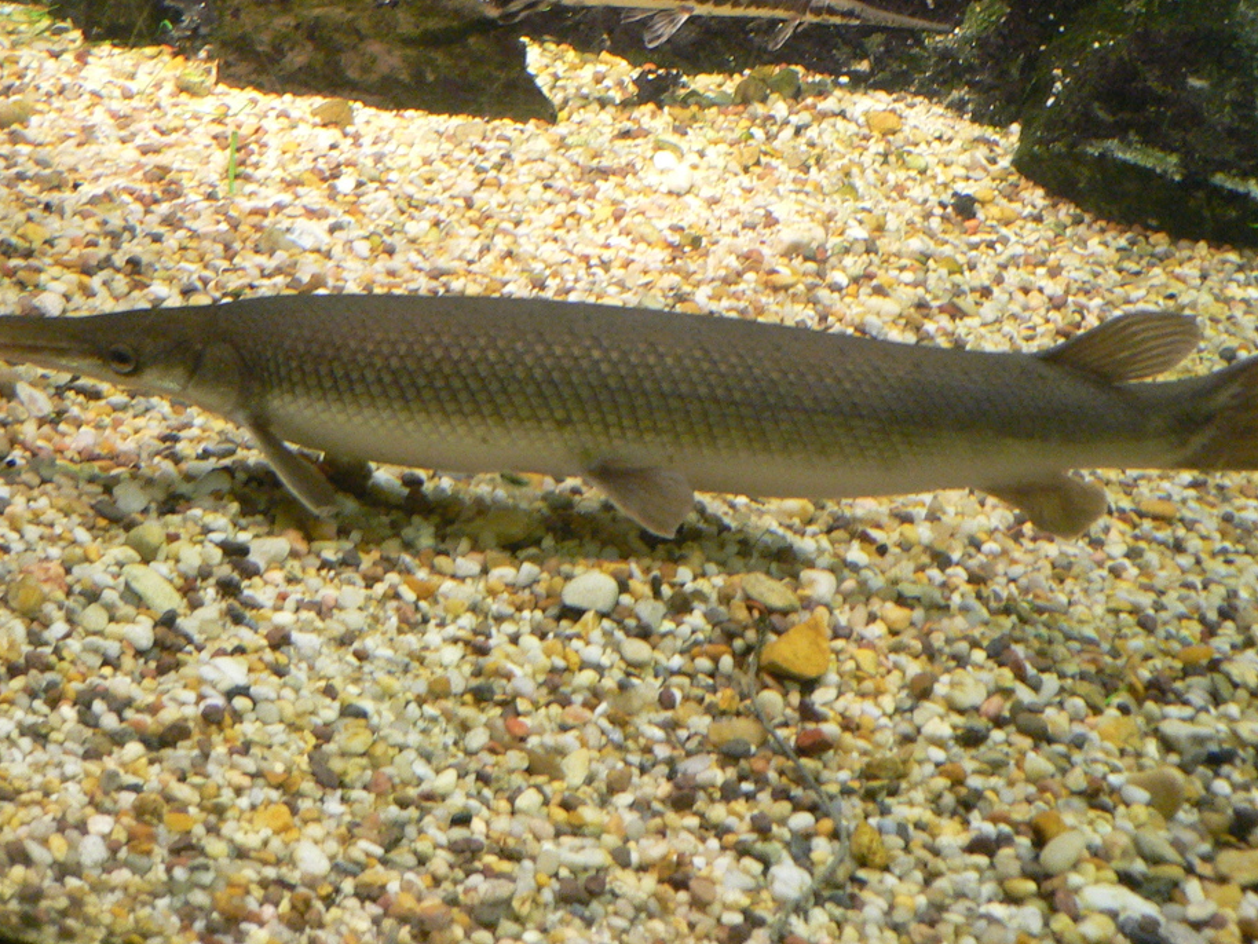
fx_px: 1781
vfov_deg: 29.5
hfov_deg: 38.9
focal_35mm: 49
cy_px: 321
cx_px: 596
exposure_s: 1/8
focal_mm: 5.8
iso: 200
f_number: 2.8
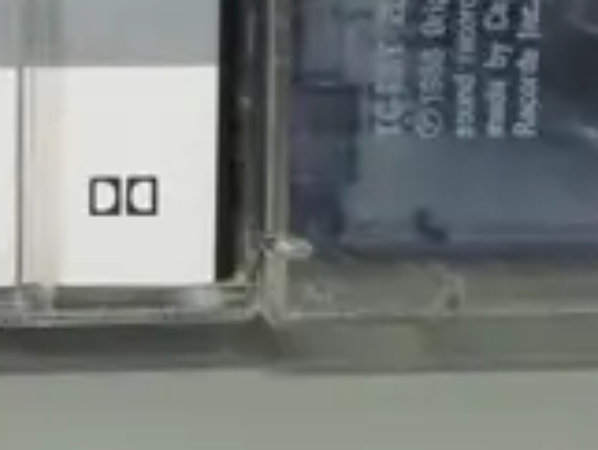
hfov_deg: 7.4
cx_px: -646
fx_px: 4391
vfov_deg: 5.7
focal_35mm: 254
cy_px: -483
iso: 3200
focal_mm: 20
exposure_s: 1/200
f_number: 5.6
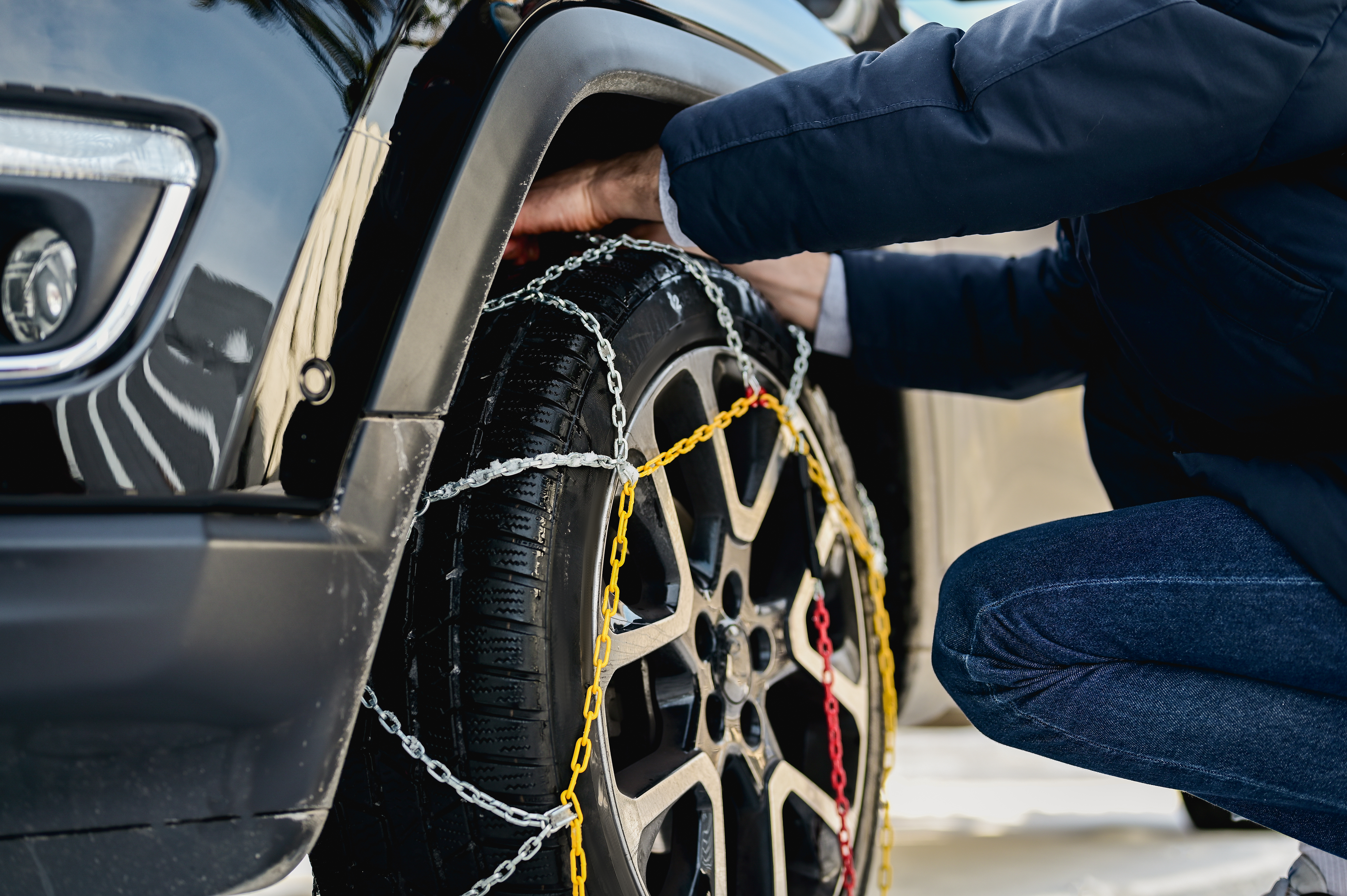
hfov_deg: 39.6
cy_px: 448
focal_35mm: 50
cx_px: 674
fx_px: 1870
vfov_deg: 27.0
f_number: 2.5
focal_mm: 50
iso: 100
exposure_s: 1/400
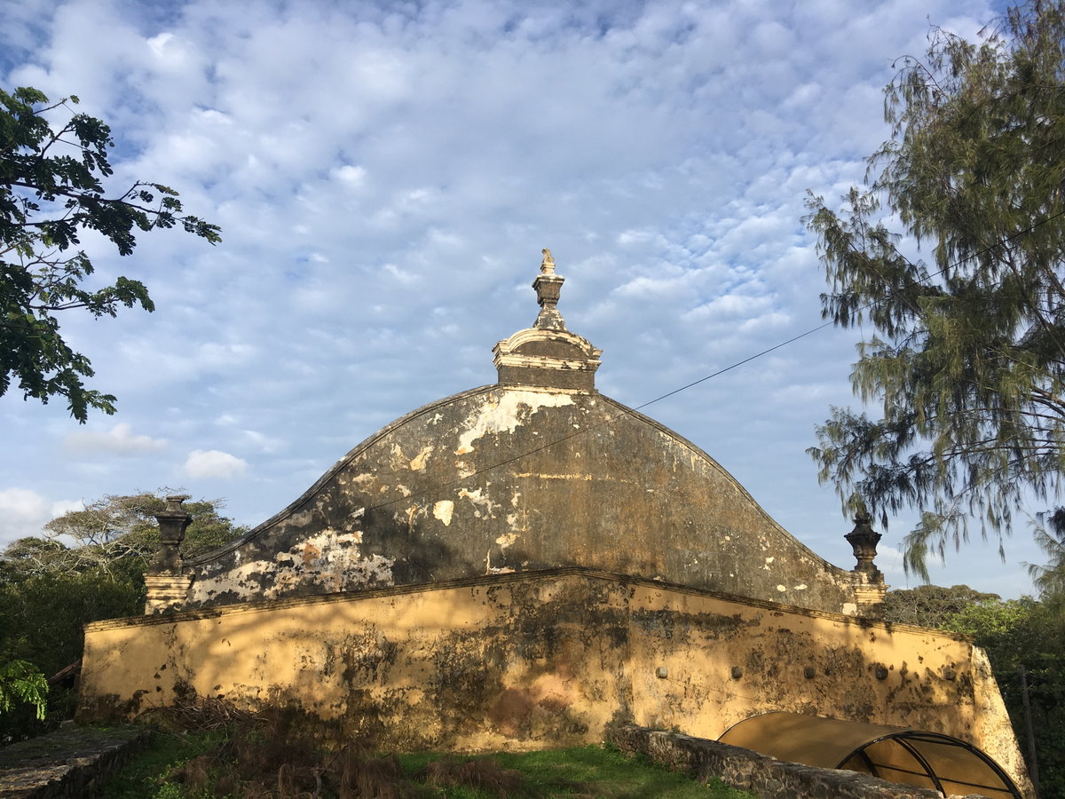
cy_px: 400
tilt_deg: +14.2
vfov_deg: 48.2
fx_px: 892
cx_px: 532
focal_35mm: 29
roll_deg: -0.4
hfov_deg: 61.7
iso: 25
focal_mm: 4.15
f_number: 2.2
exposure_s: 1/1068
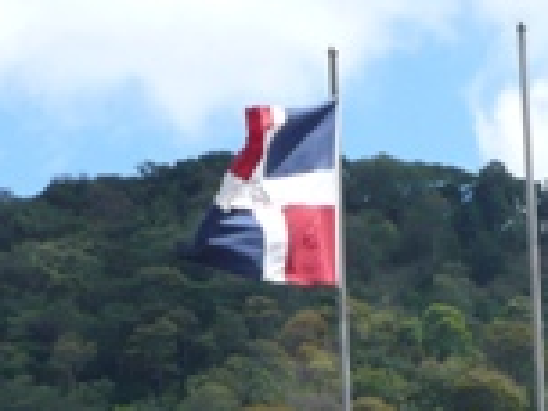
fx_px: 4005
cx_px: 328
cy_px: 750
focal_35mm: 253
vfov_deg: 5.8
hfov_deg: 7.8
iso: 100
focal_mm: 9.9
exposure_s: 1/1300
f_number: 3.1
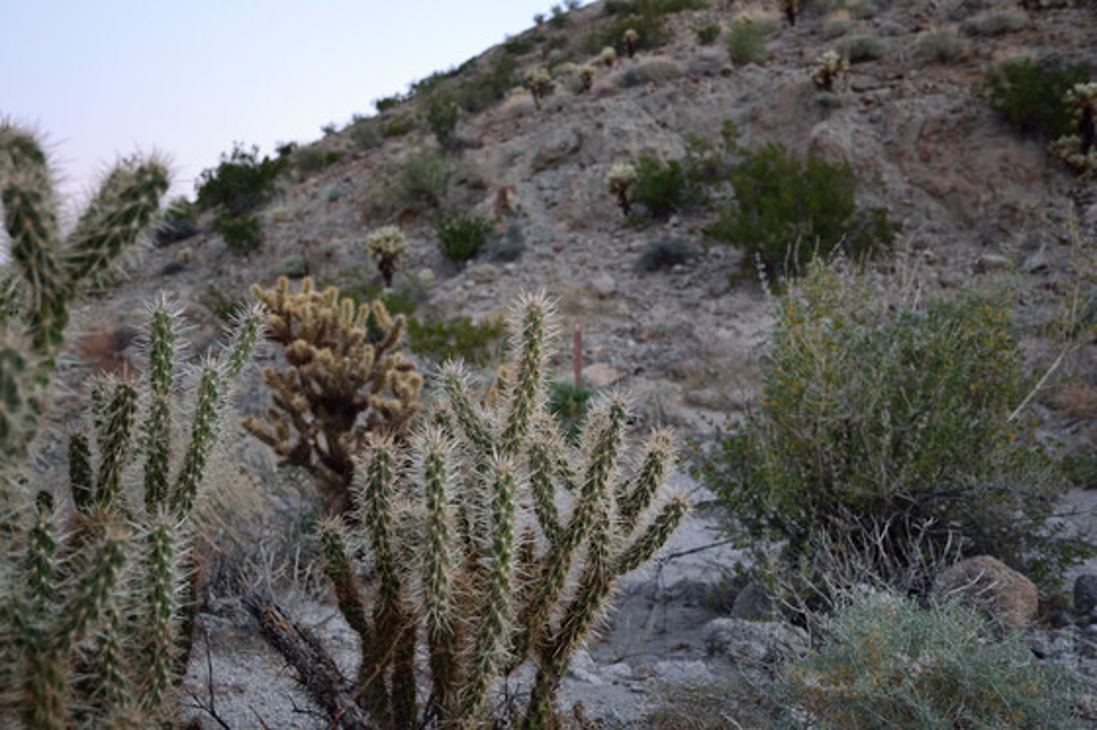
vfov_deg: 36.9
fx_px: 1097
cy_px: 365
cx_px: 548
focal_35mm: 36
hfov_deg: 53.1
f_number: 3.8
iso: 400
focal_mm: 24
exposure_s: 1/13
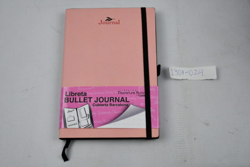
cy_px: 84
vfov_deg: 26.0
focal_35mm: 52
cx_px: 125
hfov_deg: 38.2
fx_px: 361
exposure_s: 1/250
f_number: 4.5
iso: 400
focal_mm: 35
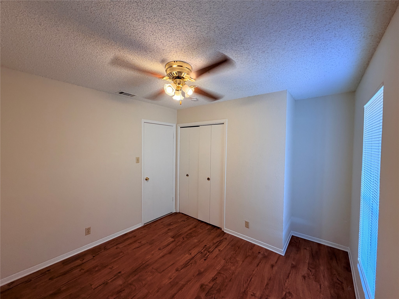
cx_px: 200
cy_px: 150
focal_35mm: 14
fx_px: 161
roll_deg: -0.7
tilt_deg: -2.0
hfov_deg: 102.1
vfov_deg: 85.7
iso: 200
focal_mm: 2.22
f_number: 2.2
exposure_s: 1/60
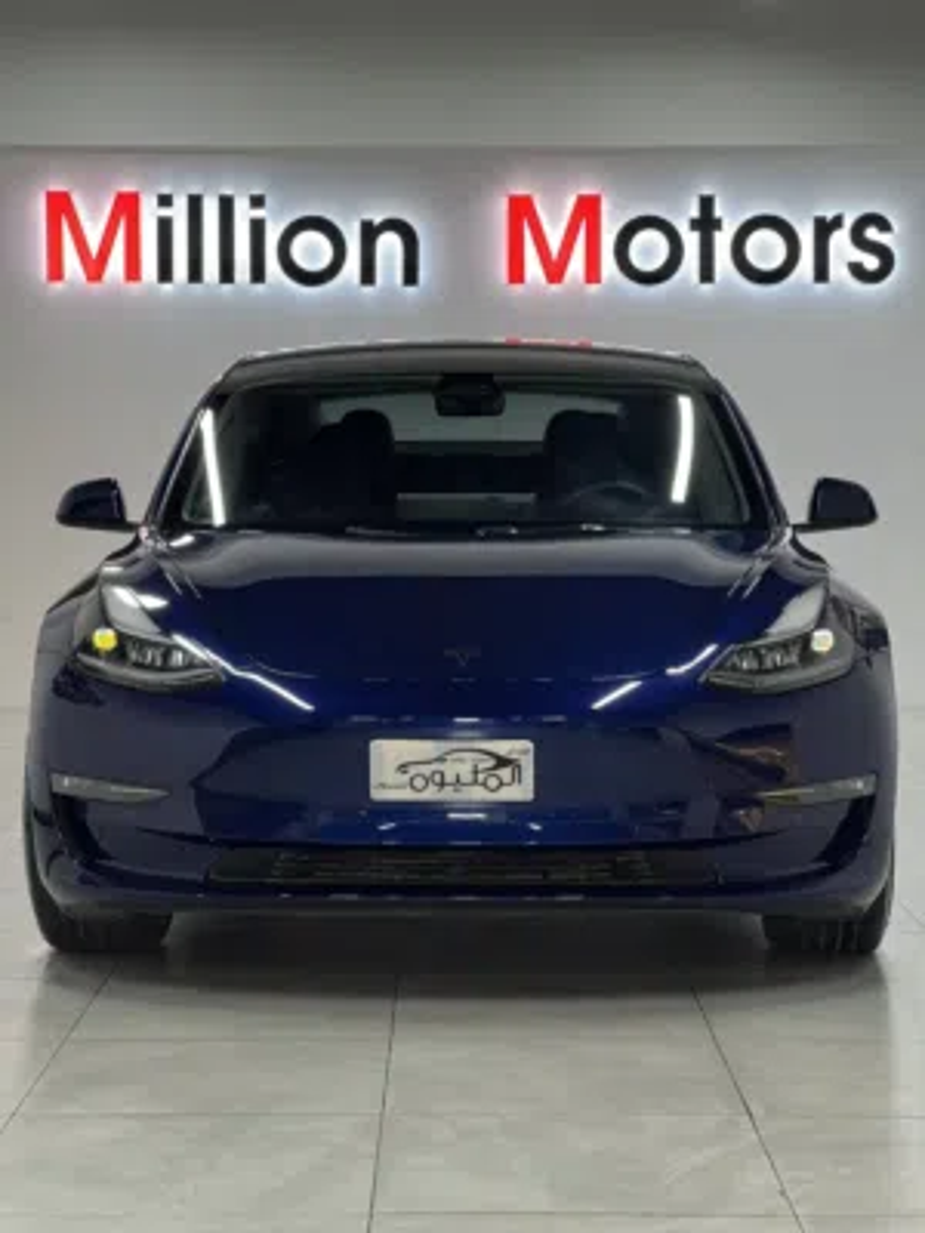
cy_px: 616
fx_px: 2743
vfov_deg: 25.3
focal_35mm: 77
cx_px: 462
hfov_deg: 19.1
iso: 320
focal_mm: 9
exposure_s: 1/50
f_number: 2.8
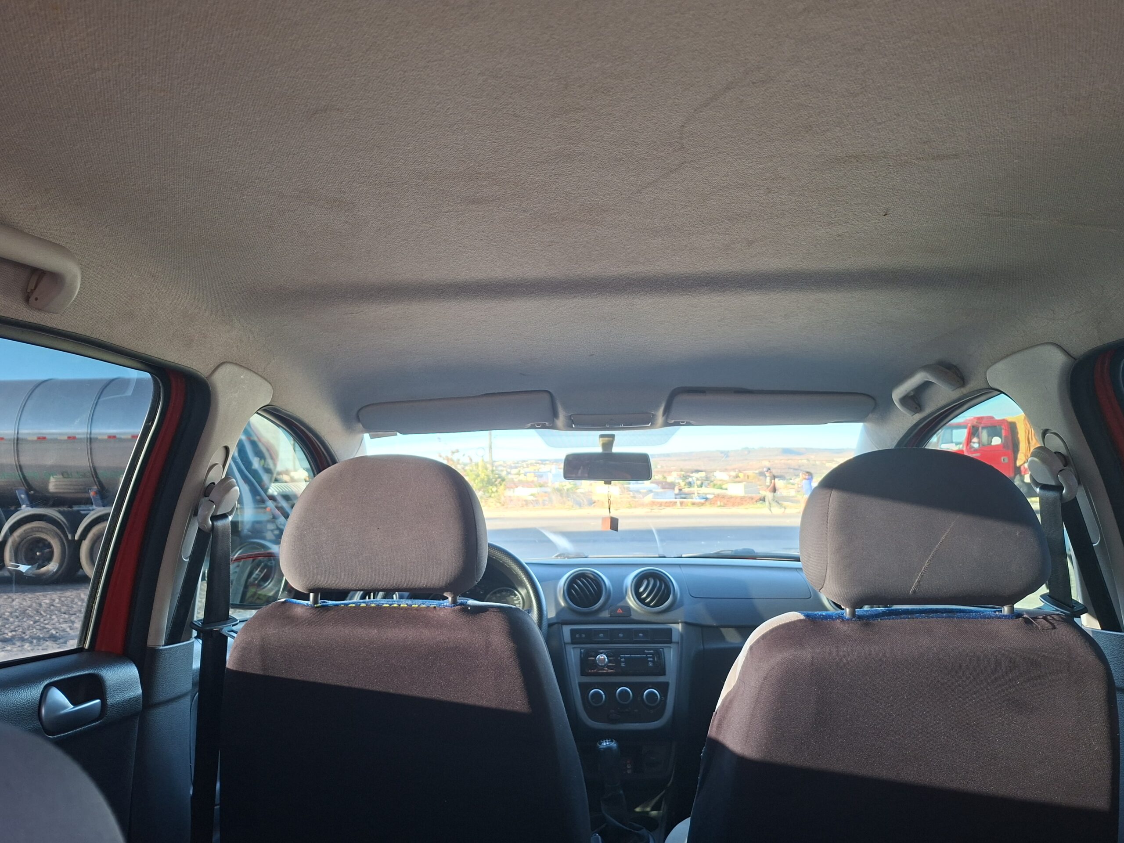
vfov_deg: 58.9
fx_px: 747
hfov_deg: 73.9
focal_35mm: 23
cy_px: 422
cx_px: 562
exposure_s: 1/120
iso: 100
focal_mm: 5.54
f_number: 1.8
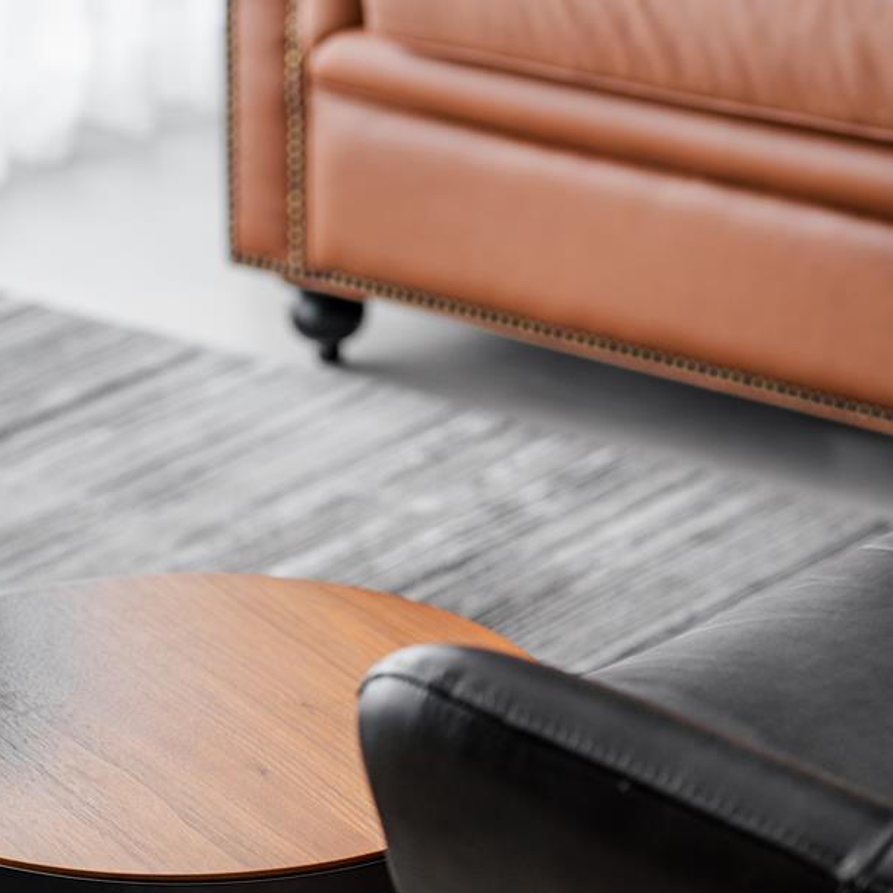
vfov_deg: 11.0
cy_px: 613
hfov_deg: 11.0
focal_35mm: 158
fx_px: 4611
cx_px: 280
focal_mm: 85
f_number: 3.2
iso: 640
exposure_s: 1/125
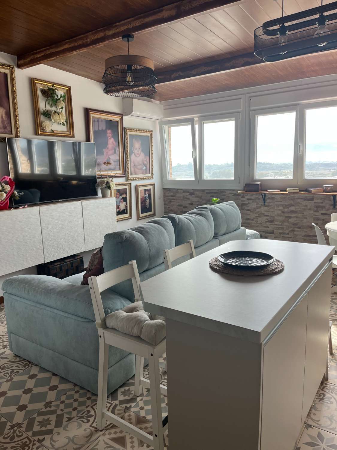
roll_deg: +1.8
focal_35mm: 26
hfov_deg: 53.1
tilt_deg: -9.7
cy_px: 225
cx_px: 168
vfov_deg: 67.3
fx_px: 337
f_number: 1.6
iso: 40
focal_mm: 5.1
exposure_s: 1/122
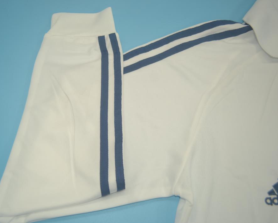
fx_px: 313
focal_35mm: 38
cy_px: 113
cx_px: 109
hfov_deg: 47.6
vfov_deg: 39.2
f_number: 4.5
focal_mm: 22
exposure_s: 1/200
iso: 200
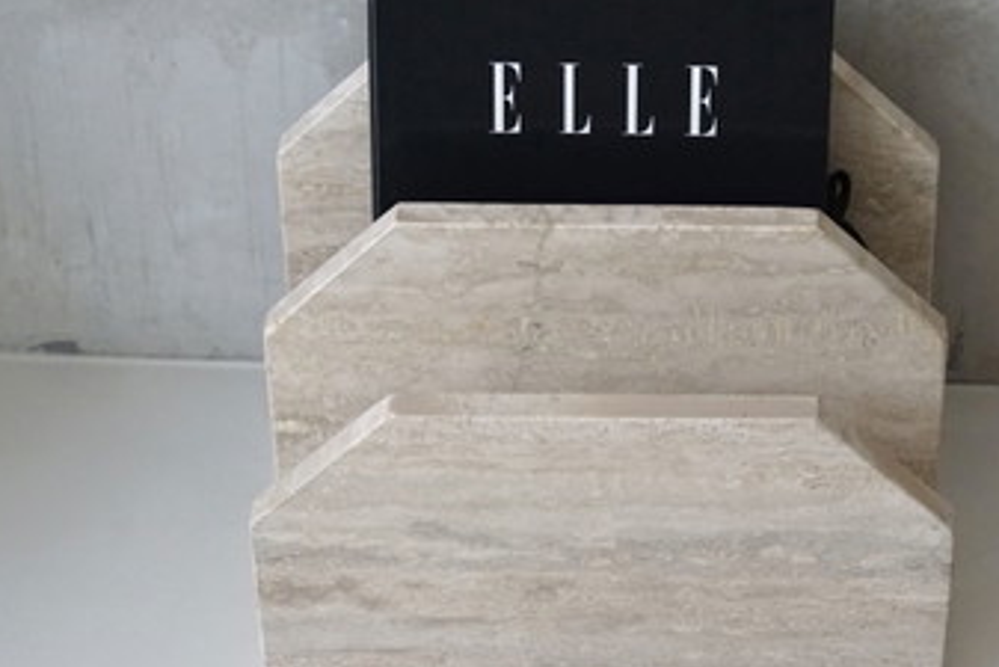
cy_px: 261
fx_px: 3165
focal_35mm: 114
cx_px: 631
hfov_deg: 17.9
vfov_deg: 12.0
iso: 1250
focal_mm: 50
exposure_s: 1/160
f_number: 4
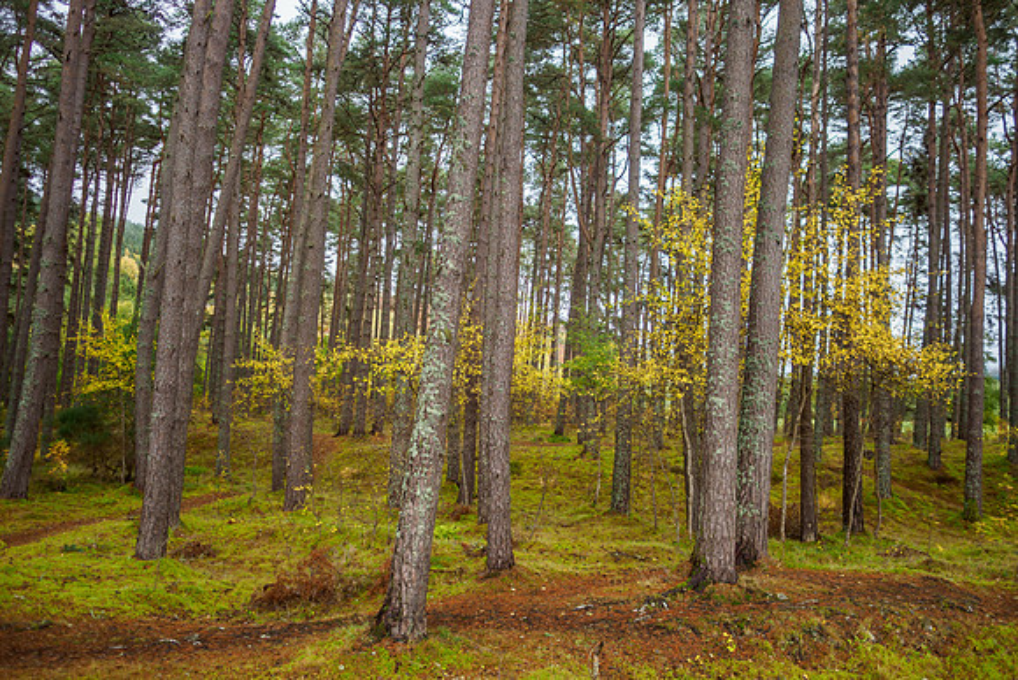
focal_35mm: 25
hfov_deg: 71.6
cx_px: 509
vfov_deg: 51.3
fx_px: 706
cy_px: 361
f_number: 2
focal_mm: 12
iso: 200
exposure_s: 1/100
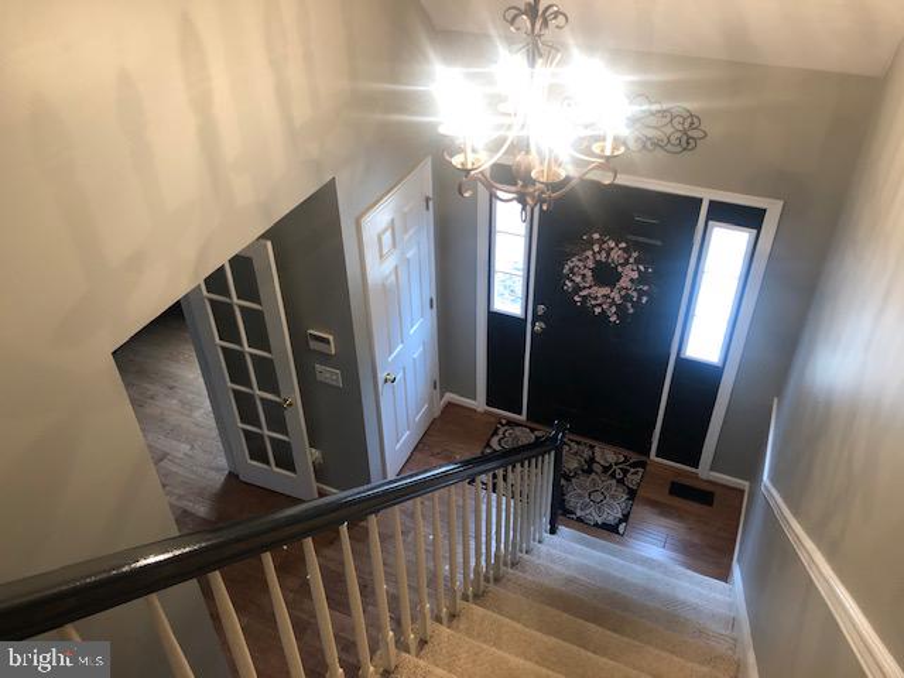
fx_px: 731
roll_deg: +1.6
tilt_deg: -36.6
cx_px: 452
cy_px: 339
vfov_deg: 49.7
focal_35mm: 28
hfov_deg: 63.4
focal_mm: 3.99
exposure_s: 1/20
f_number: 1.8
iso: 40
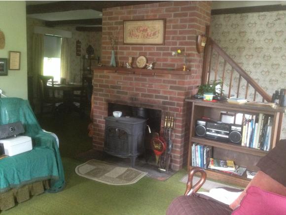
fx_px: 289
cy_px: 108
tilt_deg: -11.8
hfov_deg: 52.6
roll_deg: -4.8
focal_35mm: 35
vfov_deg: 40.8
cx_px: 143
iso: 320
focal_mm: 4.28
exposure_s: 1/20
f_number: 2.4
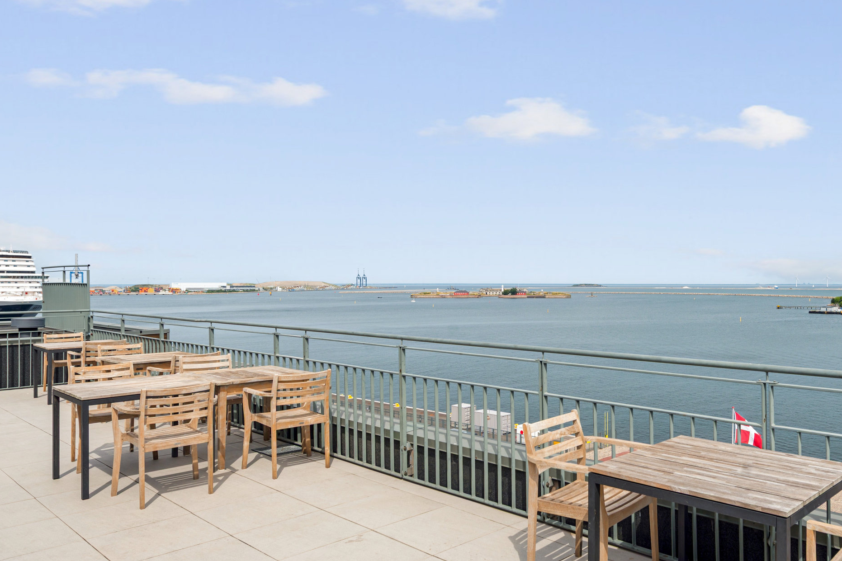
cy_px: 274
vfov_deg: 45.0
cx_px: 564
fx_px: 678
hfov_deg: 62.0
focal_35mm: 29
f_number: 10
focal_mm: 18
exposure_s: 1/320
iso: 200
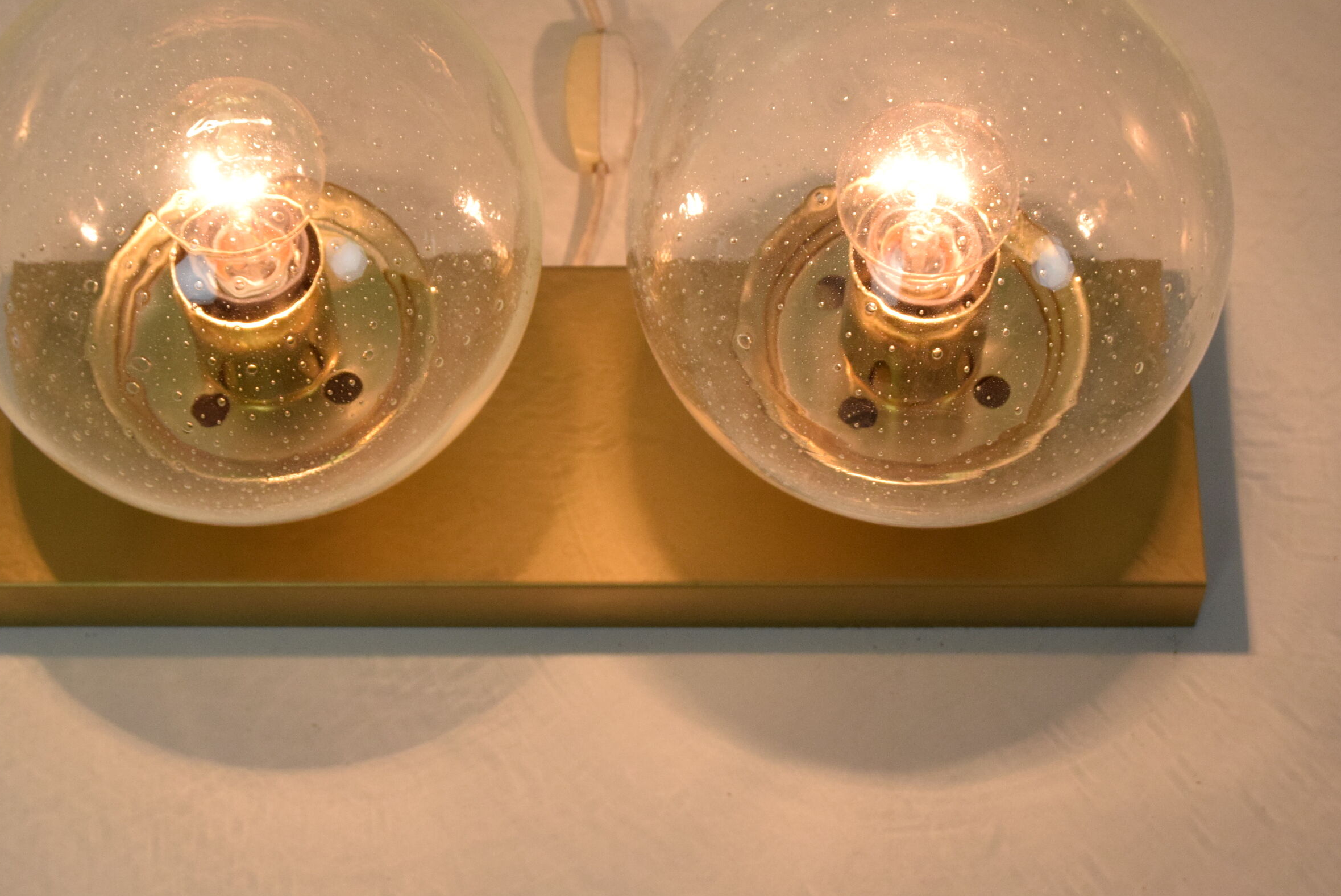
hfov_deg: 19.5
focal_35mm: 105
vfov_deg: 13.1
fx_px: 3901
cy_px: 370
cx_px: 615
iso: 1600
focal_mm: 55
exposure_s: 1/400
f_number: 10
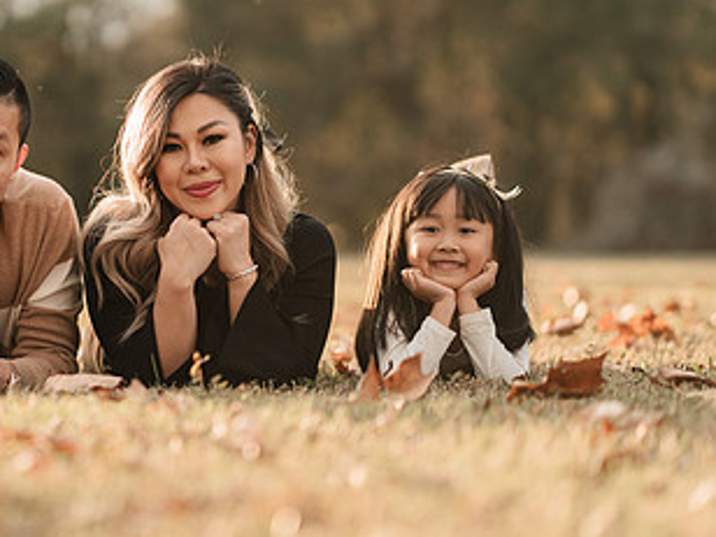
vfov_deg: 9.1
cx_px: 130
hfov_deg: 12.1
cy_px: 186
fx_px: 3372
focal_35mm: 163
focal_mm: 85
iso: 400
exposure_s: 1/1250
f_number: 1.8
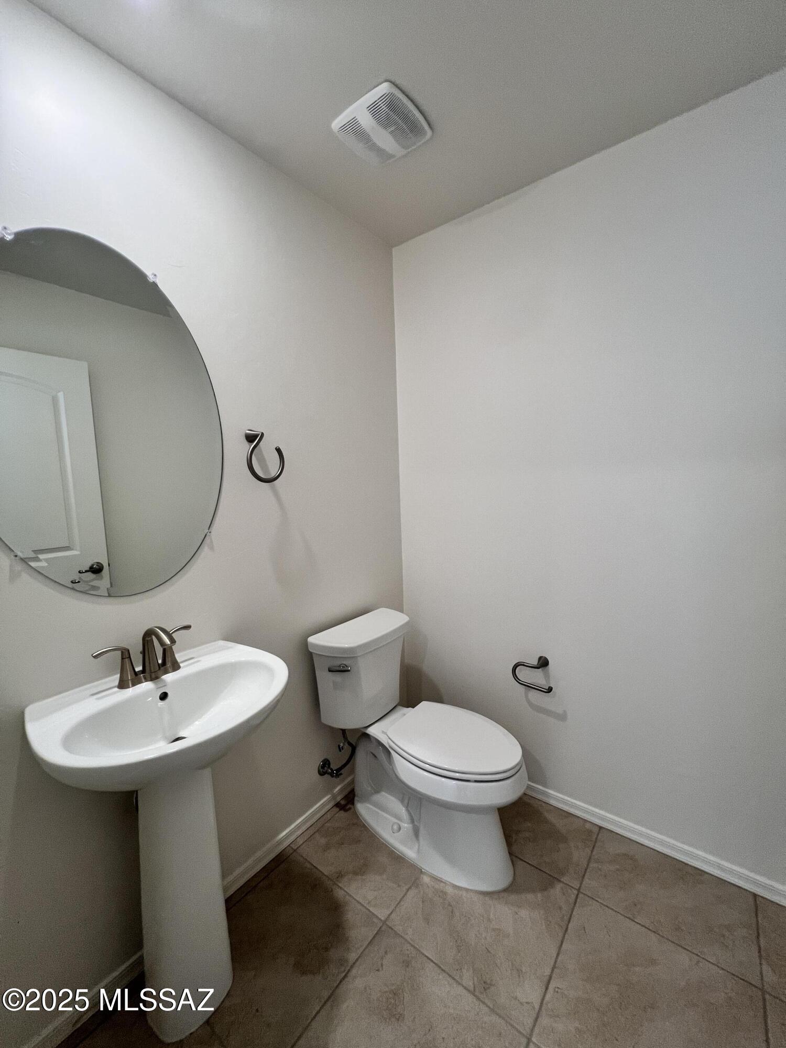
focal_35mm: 13
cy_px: 524
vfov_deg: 106.2
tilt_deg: -4.2
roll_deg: +2.6
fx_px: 394
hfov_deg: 89.9
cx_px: 393
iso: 125
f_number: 1.8
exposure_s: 1/120
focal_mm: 1.57
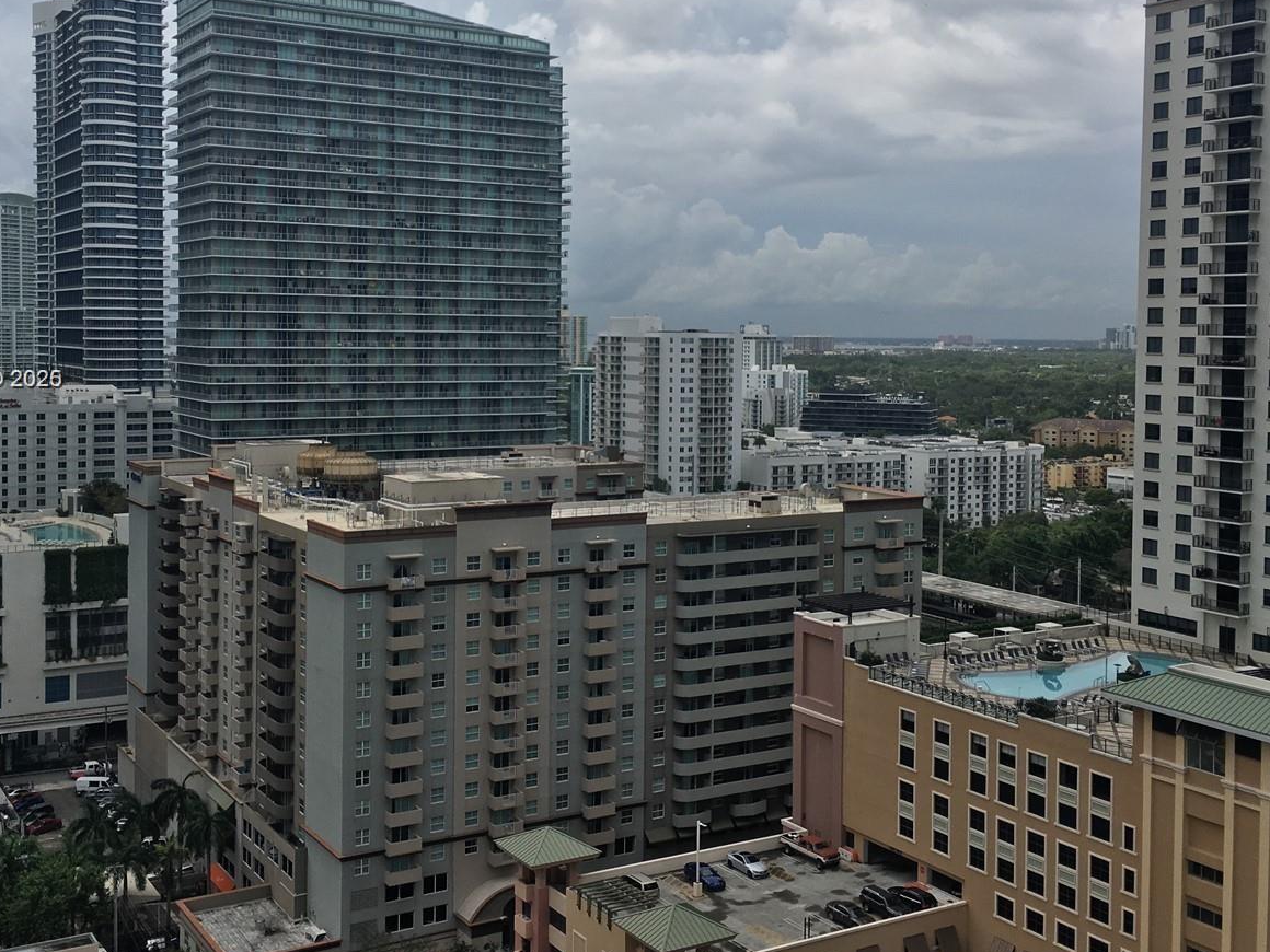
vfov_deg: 35.8
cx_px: 588
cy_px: 381
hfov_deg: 46.8
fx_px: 1468
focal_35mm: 40
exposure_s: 1/2747
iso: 25
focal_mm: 4.15
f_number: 2.2
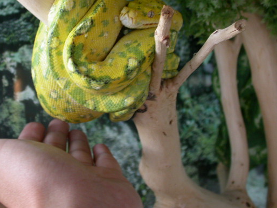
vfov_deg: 18.2
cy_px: 85
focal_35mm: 81
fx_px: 648
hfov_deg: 24.1
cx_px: 106
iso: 131
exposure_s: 1/4.4
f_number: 3.2
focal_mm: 13.6
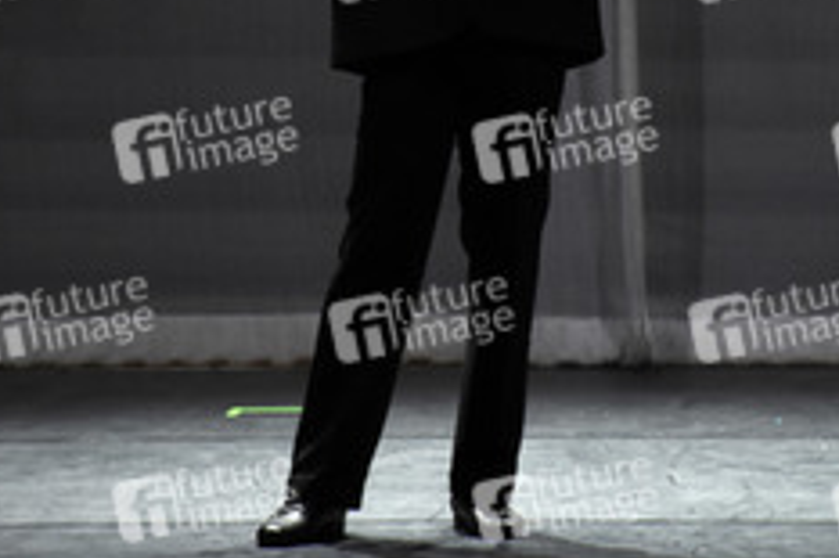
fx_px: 8803
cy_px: 50
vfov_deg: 3.6
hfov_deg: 5.5
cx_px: 470
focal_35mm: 378
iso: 1600
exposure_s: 1/60
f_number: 6.3
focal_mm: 130
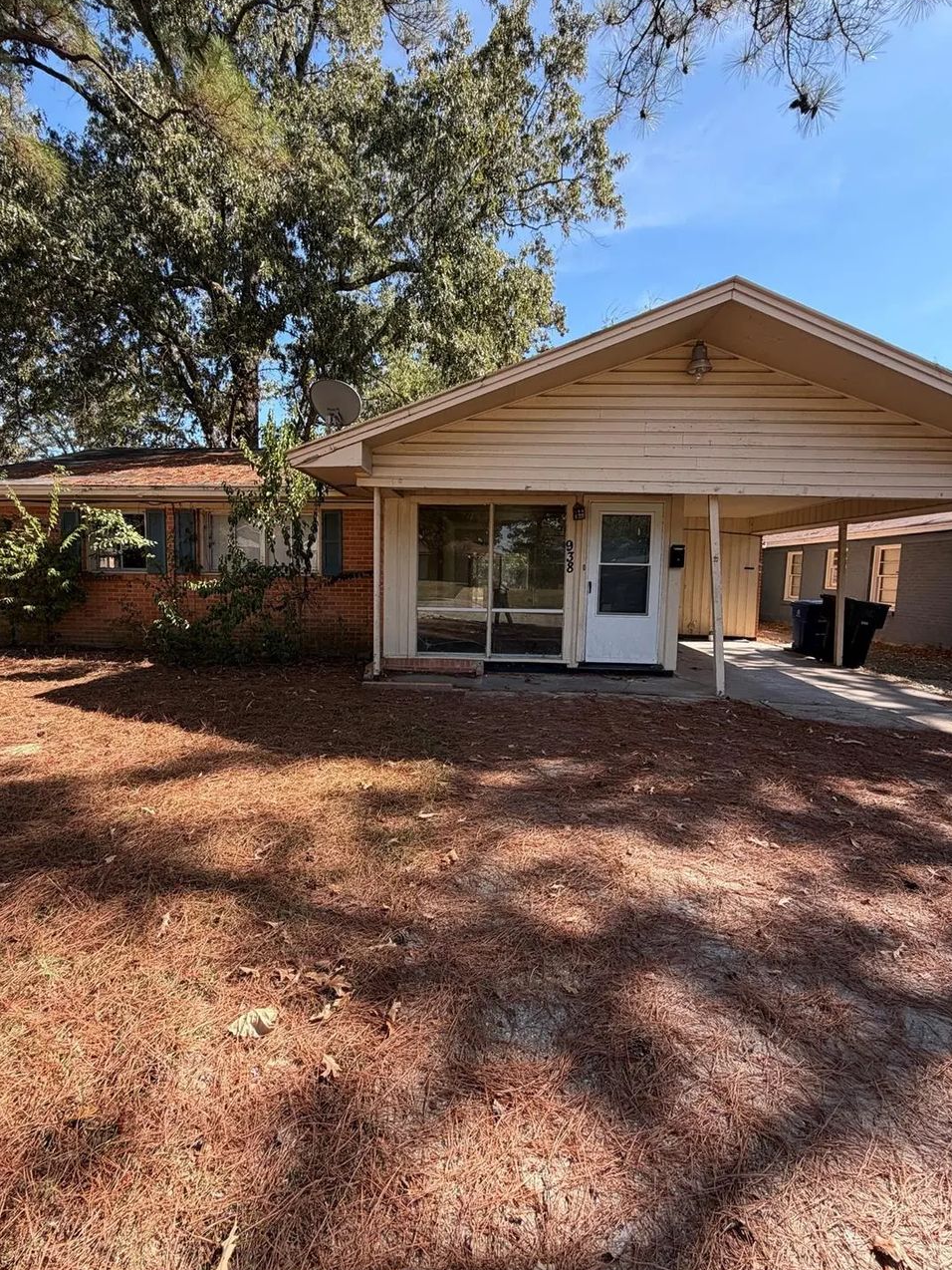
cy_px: 620
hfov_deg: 81.7
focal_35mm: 15
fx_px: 550
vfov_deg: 98.1
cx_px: 461
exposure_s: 1/502
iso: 64
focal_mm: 2.22
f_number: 2.2
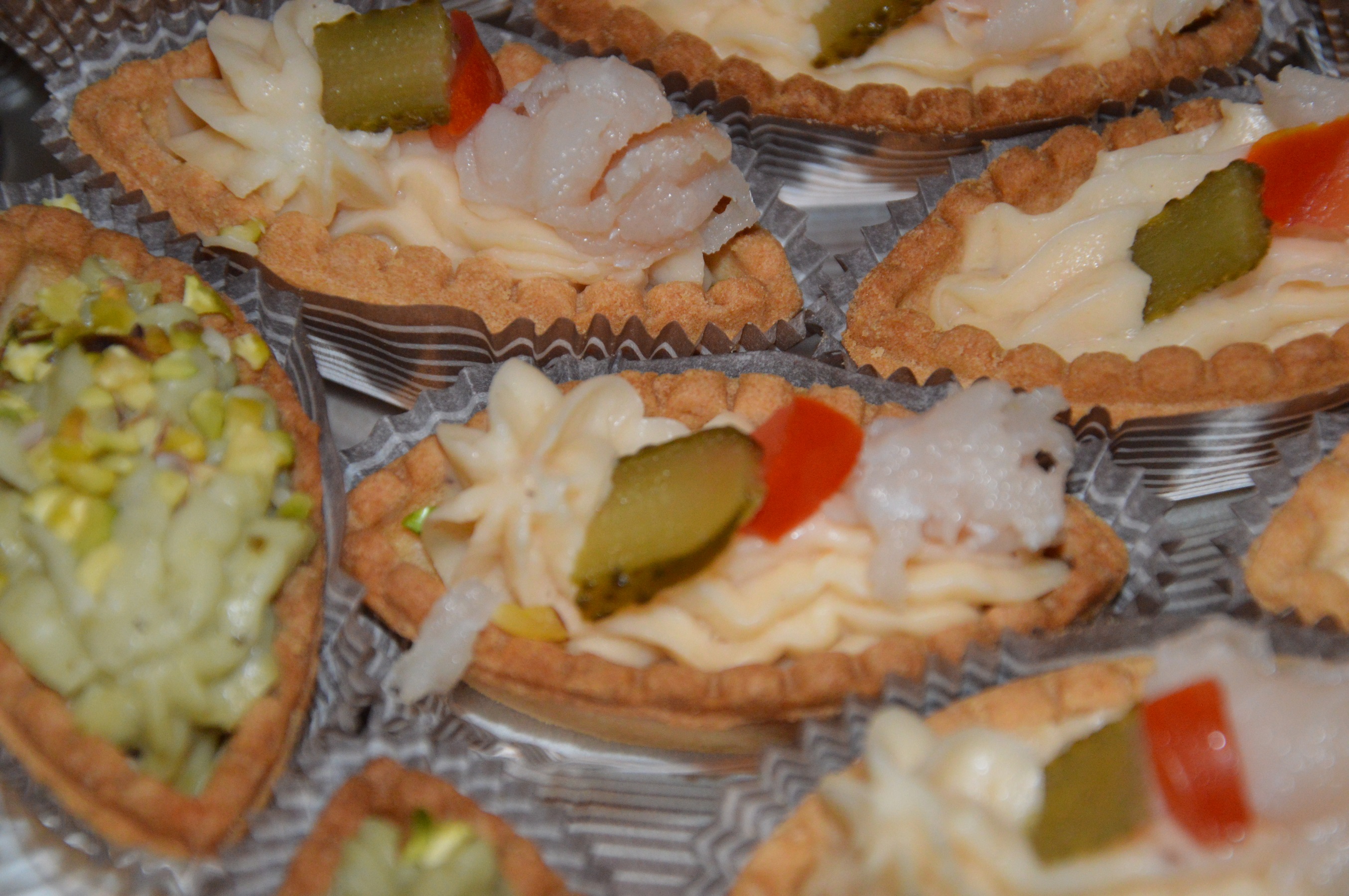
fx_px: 4773
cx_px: 674
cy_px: 448
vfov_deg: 10.7
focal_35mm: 128
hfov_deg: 16.1
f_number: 5.6
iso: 2000
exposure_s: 1/60
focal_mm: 85
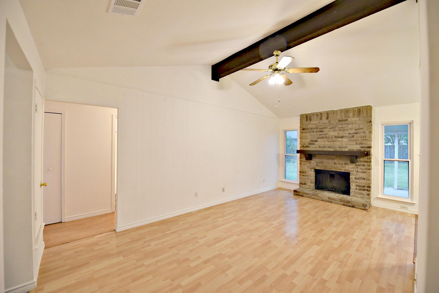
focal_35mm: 14
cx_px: 220
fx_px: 171
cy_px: 146
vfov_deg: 81.3
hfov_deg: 104.2
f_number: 4
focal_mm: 14
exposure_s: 1/60
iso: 640
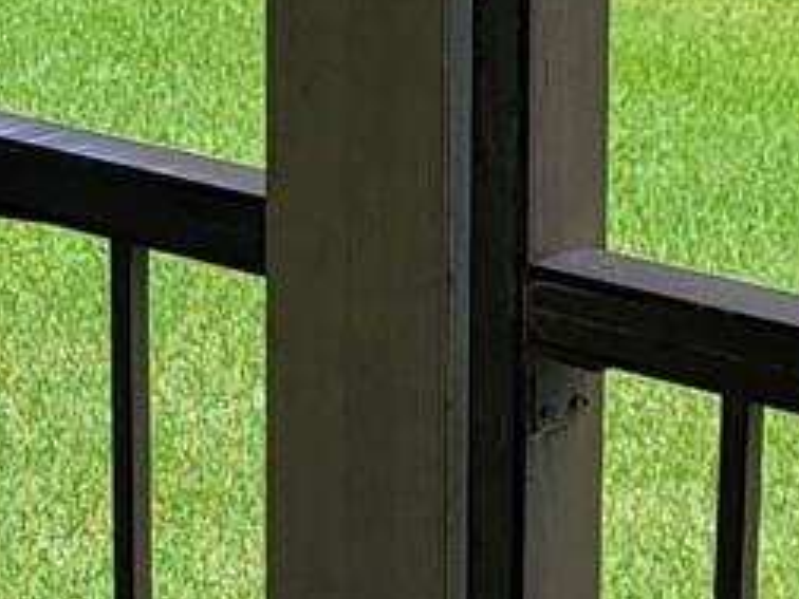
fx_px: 3808
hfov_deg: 12.0
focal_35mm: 165
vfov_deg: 8.9
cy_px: -16
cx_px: 441
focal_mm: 5.4
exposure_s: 1/944
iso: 40
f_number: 1.8
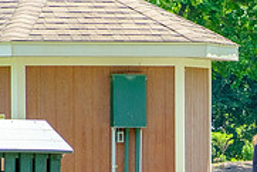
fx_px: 3058
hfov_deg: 4.8
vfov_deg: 3.2
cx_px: 372
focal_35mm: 428
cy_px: 277
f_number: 5
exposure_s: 1/600
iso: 200
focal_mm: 55
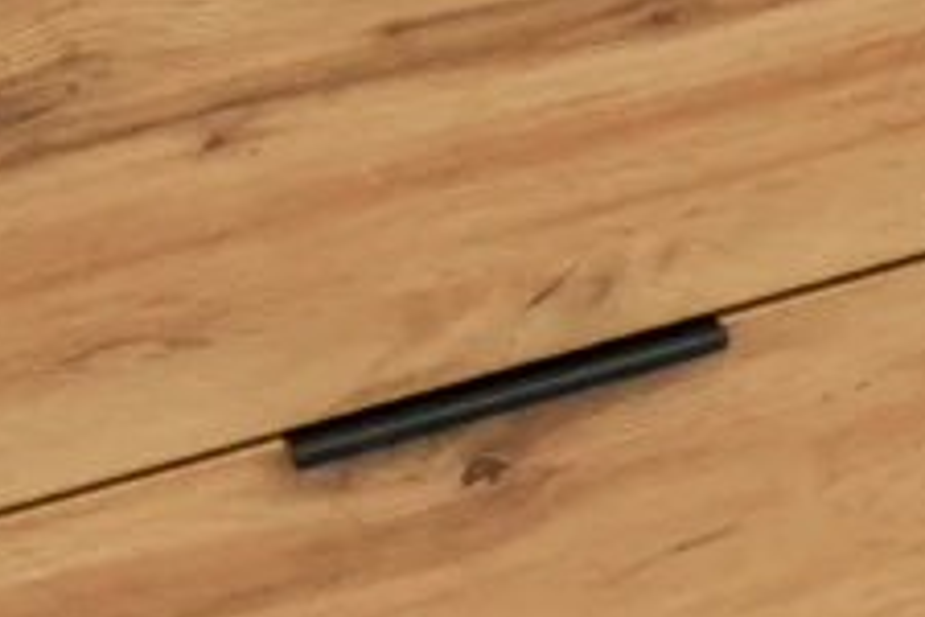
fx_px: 3057
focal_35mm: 119
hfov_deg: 11.5
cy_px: -1115
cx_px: 2650
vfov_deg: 9.5
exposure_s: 1/100
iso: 80
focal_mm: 15
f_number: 9
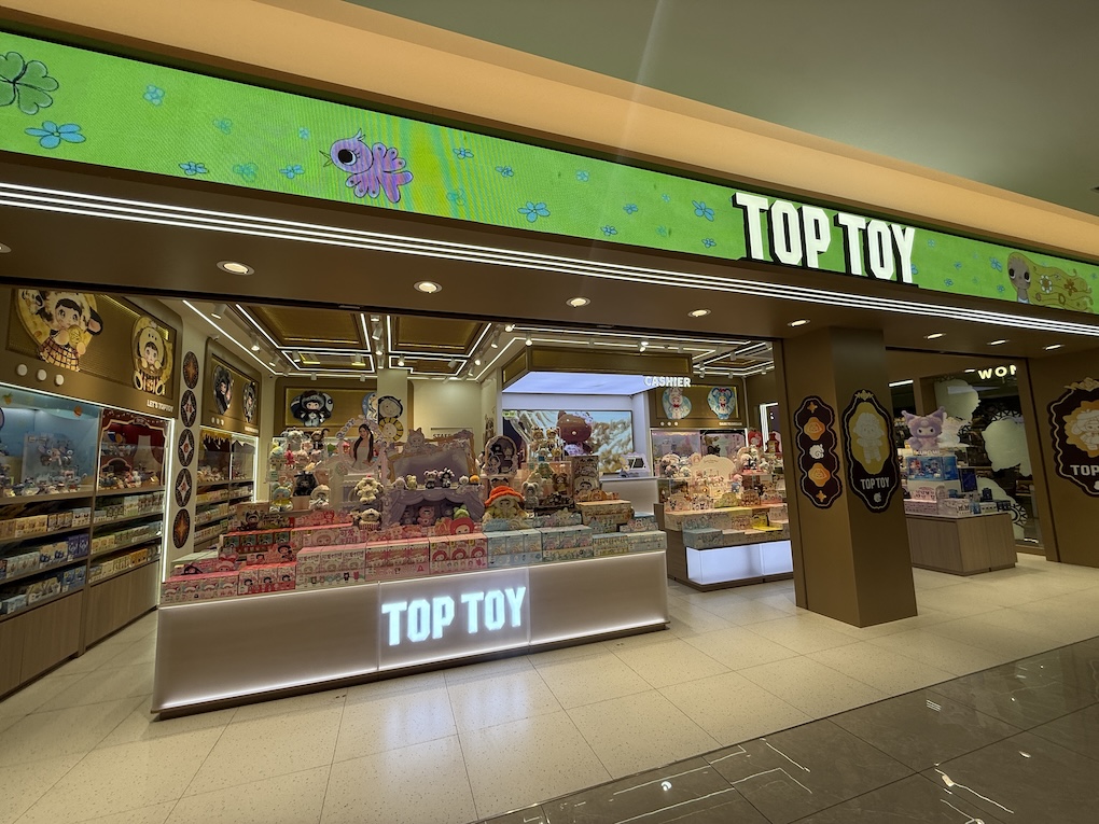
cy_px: 412
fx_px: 444
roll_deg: +1.6
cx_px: 550
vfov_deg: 85.7
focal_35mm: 14
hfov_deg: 102.1
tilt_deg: +6.8
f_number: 2.2
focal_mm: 2.22
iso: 64
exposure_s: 1/170
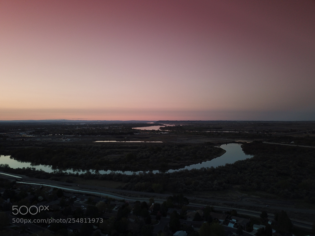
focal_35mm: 26
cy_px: 118
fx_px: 237
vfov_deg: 53.1
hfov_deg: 67.3
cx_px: 158
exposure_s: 1/30
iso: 100
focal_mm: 4.73
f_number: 2.2
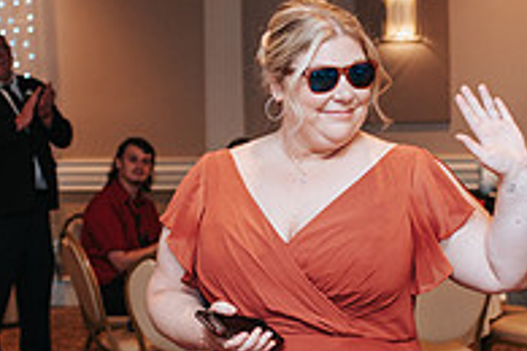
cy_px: 231
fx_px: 1537
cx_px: 227
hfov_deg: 19.4
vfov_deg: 13.0
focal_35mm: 105
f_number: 2.8
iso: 1000
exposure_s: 1/160
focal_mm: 35
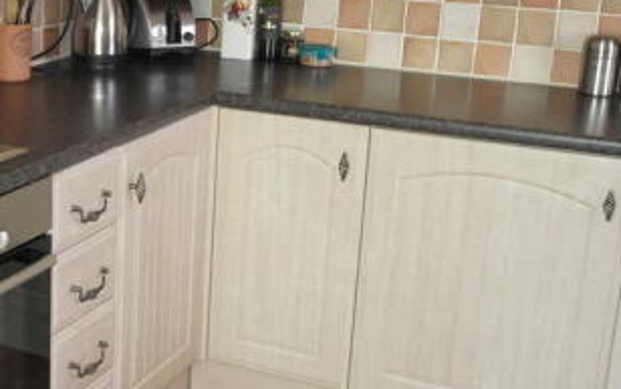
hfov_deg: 30.3
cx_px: 80
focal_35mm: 65
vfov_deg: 20.0
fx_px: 1101
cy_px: 201
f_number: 3.5
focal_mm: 20
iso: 400
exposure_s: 1/40
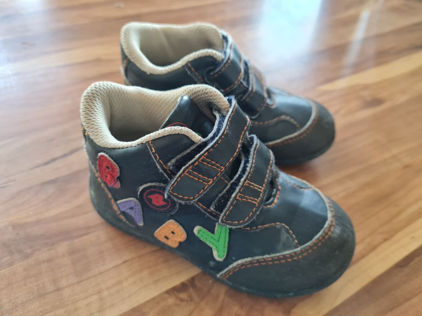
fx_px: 317
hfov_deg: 67.3
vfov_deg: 53.1
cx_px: 211
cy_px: 158
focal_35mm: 26
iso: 320
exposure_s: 1/40
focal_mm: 5.4
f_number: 1.8
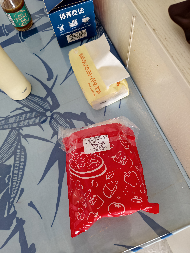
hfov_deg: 58.9
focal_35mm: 23
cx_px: 95
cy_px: 126
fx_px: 168
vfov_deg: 73.9
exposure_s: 1/100
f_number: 1.88
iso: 195
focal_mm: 5.56
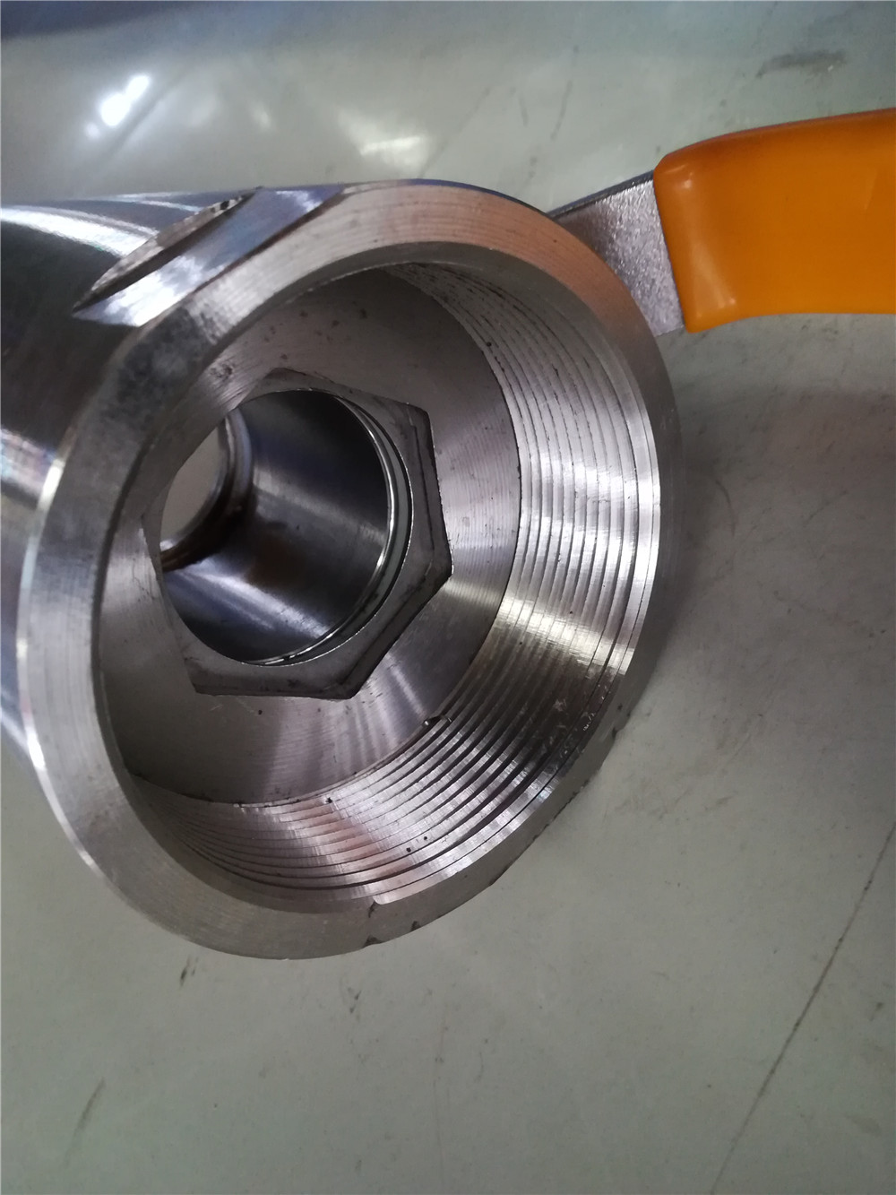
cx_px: 448
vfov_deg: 67.3
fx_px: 897
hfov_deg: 53.1
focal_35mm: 26
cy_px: 598
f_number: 2.2
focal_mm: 3.83
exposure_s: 1/15
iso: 640
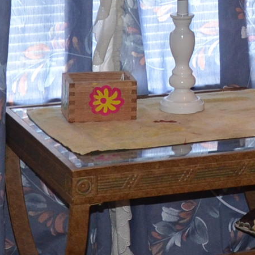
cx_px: 379
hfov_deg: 9.7
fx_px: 1453
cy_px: 19
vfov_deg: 10.0
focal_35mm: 174
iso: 800
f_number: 4
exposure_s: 1/60
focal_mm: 25
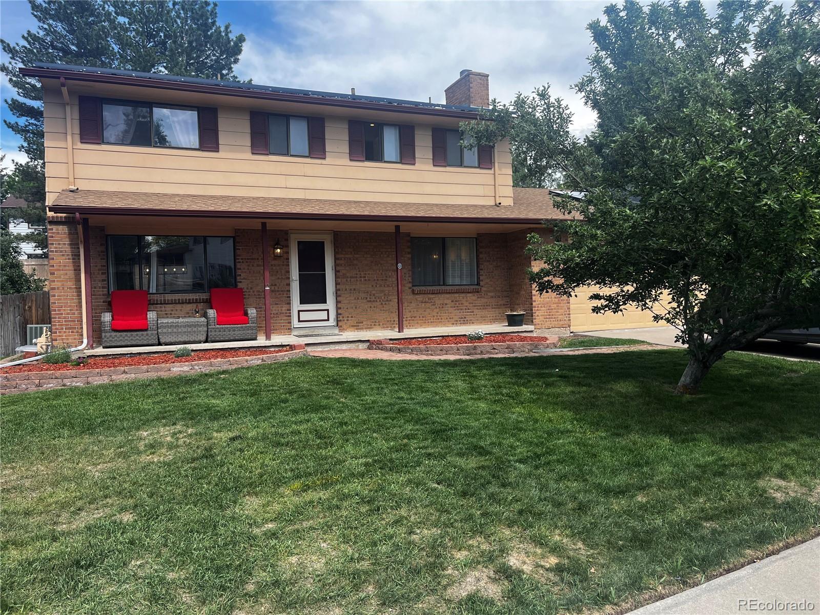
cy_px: 308
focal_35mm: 26
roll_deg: +1.8
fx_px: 616
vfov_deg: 53.1
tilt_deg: +0.3
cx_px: 410
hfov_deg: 67.3
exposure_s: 1/1212
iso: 50
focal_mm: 5.1
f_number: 1.6
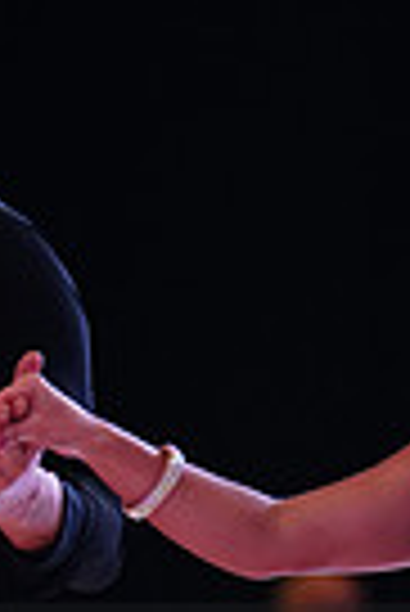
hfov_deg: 1.6
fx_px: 14500
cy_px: 756
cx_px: 97
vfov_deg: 2.4
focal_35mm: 851
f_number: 2.8
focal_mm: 200
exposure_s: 1/400
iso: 2000
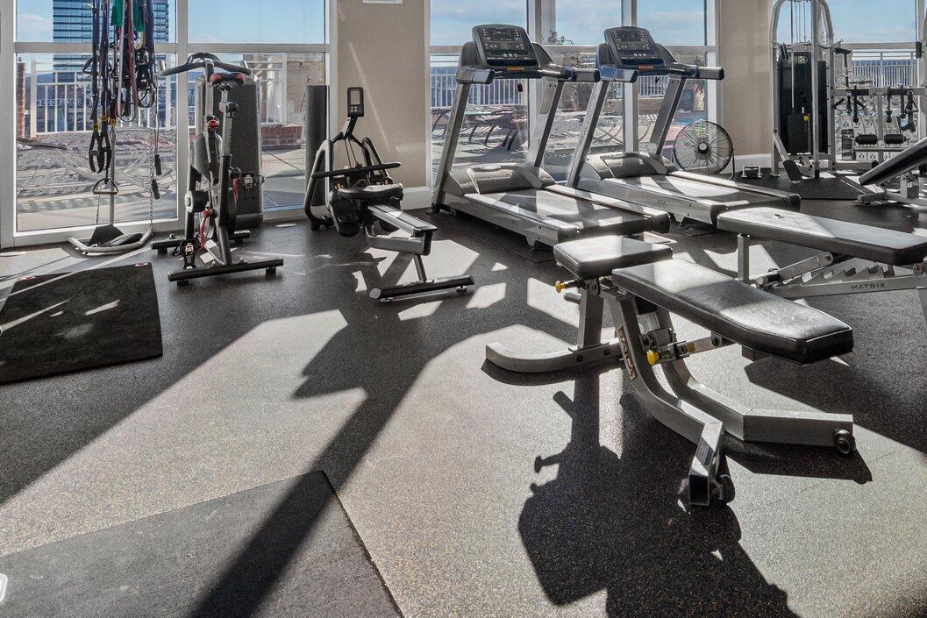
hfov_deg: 58.1
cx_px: 659
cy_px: 48
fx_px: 798
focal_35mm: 31
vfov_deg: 39.0
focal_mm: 16
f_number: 8
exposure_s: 1/20
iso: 400
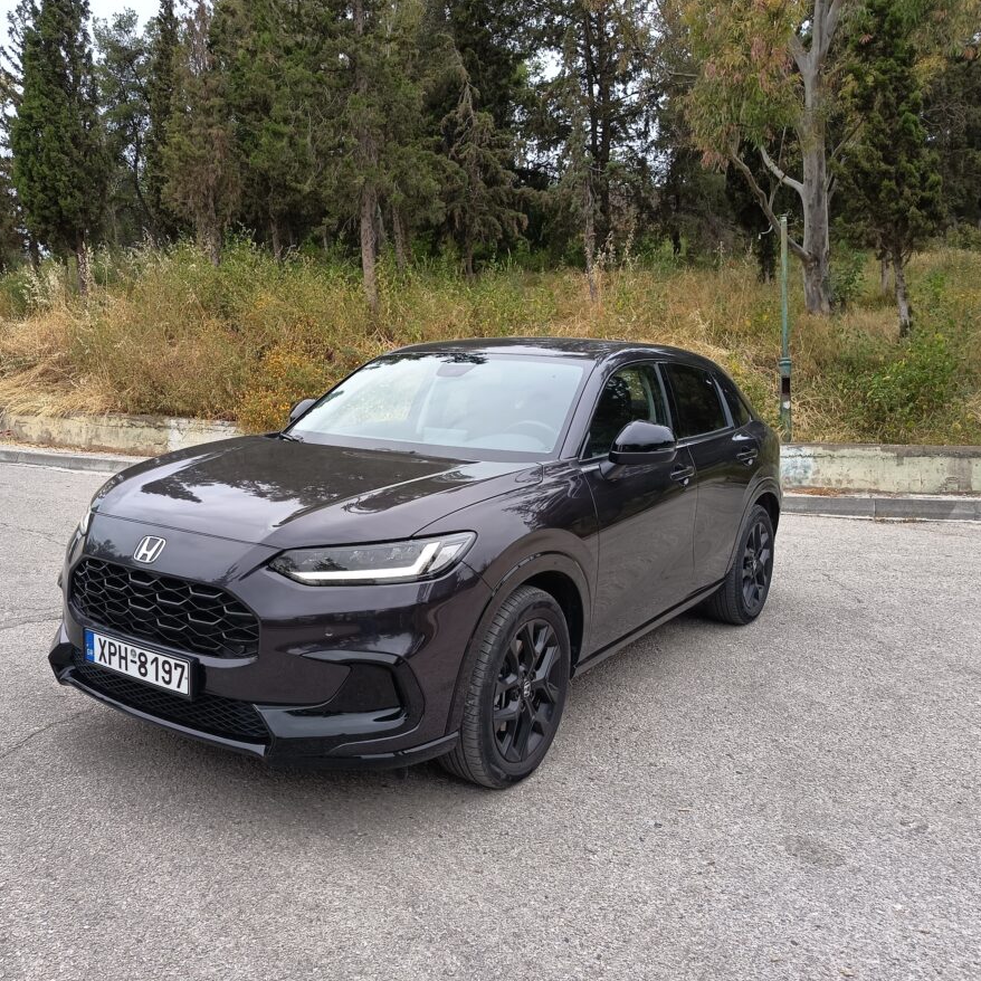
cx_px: 402
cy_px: 483
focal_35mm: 29
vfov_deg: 55.6
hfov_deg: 55.3
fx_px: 930
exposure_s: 1/100
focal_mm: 5.24
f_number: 1.7
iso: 66
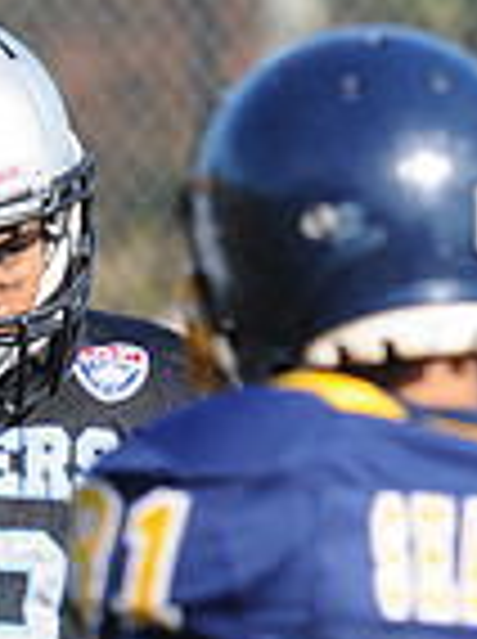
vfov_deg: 1.1
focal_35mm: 1769
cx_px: -43
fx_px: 32600
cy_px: 1040
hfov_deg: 0.8
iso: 200
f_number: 6.3
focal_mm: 300
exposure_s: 1/500
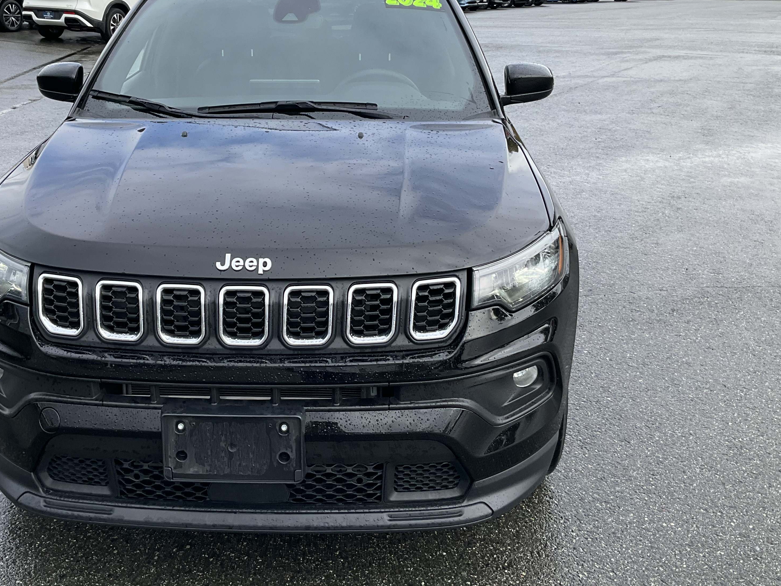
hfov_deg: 46.5
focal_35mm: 40
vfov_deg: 35.8
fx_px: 902
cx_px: 310
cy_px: 234
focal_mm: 3
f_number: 1.8
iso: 25
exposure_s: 1/469
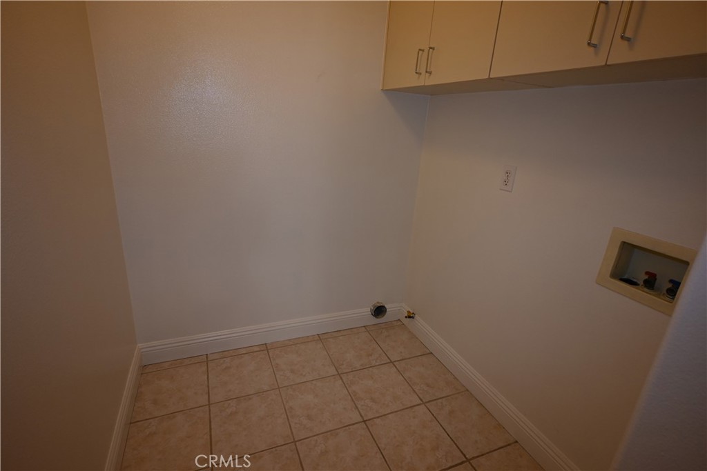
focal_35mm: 18
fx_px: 354
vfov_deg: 67.4
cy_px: 236
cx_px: 354
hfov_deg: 90.0
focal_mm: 12
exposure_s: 1/60
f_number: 4
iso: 280
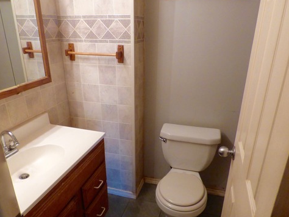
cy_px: 129
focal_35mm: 27
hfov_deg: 65.3
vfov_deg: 51.1
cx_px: 143
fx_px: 226
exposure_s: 1/60
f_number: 2.8
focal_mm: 3.58
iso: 320
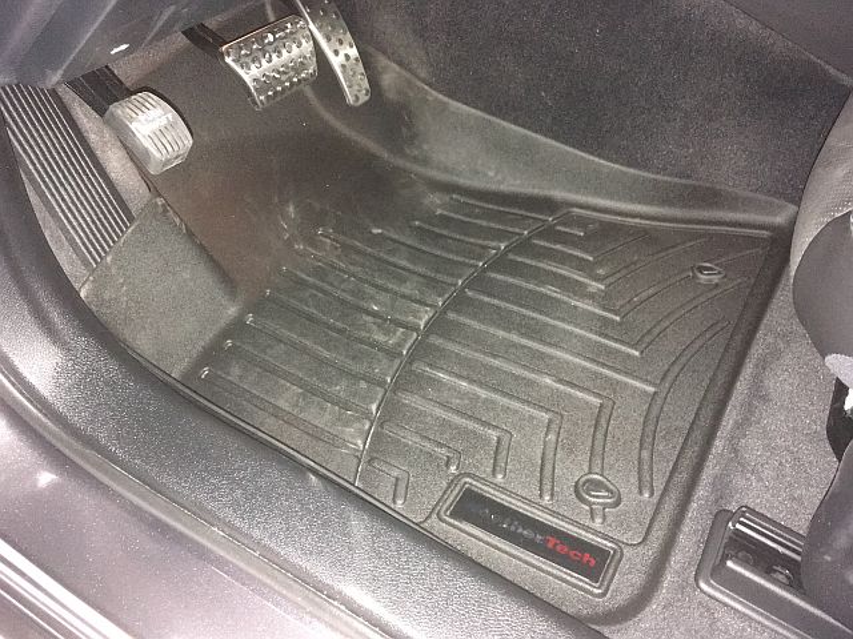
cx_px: 426
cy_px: 320
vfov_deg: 48.2
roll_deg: -6.4
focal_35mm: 29
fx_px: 715
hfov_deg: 61.7
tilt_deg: -41.2
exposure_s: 1/16
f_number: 2.2
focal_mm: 4.15
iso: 400
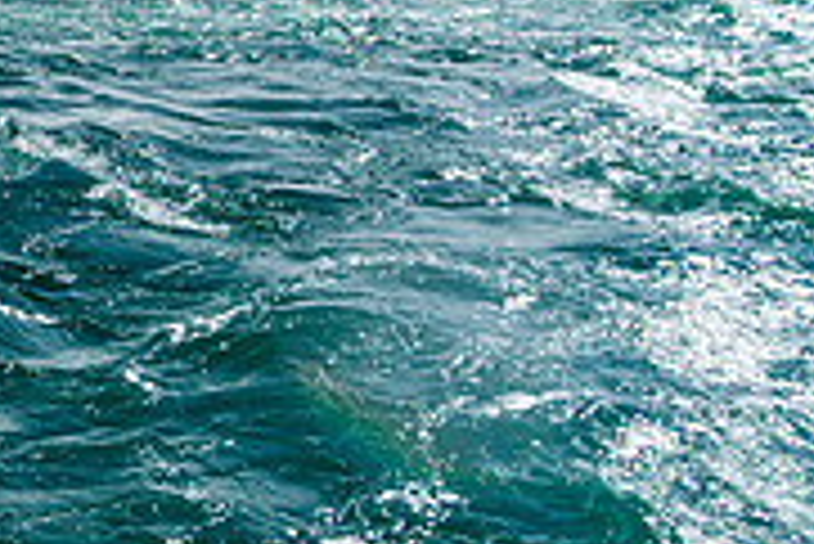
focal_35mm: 77
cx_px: -301
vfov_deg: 16.5
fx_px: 1742
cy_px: -218
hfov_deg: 22.8
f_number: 5.6
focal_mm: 16
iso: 100
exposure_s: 1/2500
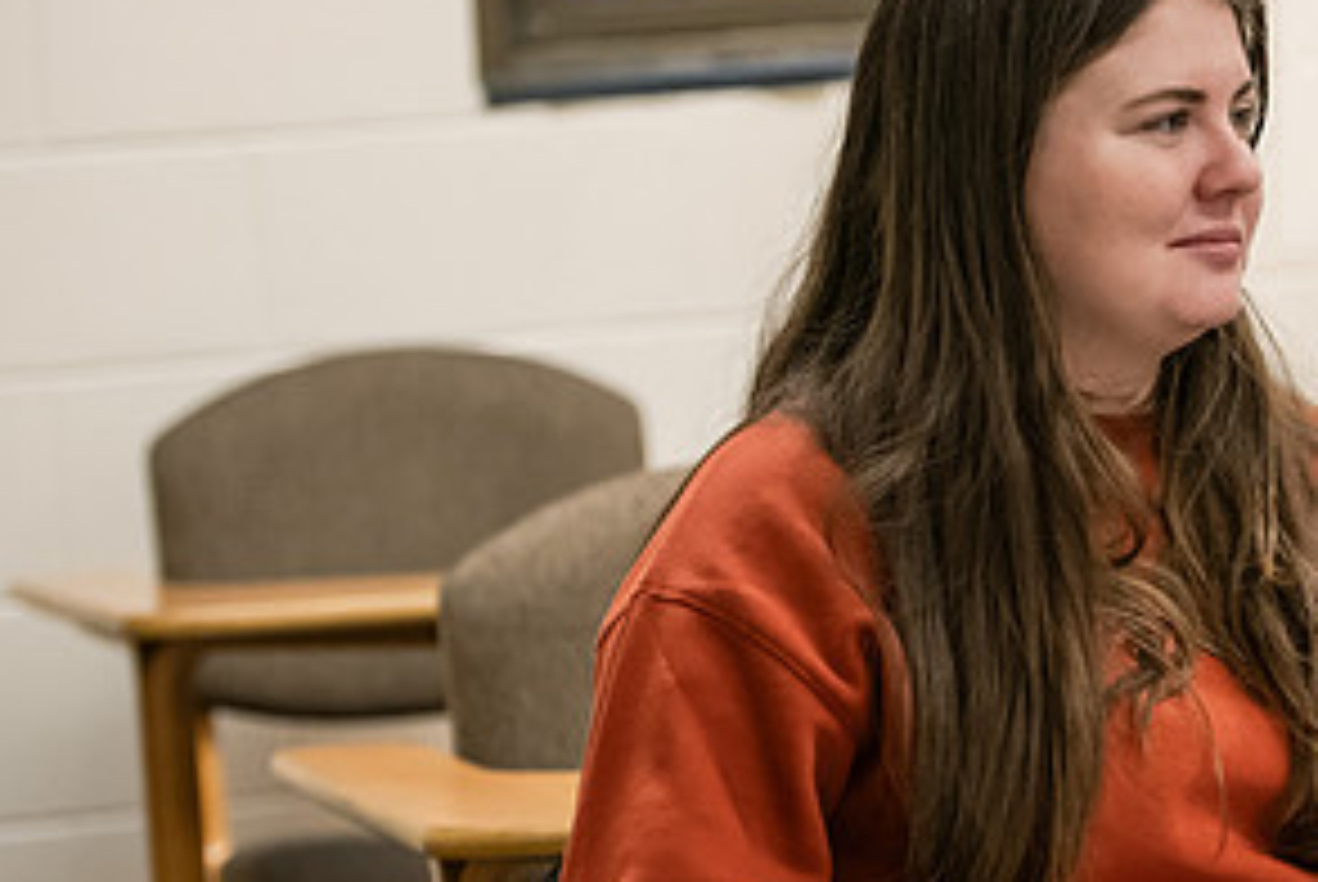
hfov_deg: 12.1
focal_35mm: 168
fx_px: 6157
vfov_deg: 8.2
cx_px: 1147
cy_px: 412
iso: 2000
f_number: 3.2
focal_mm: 85
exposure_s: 1/200
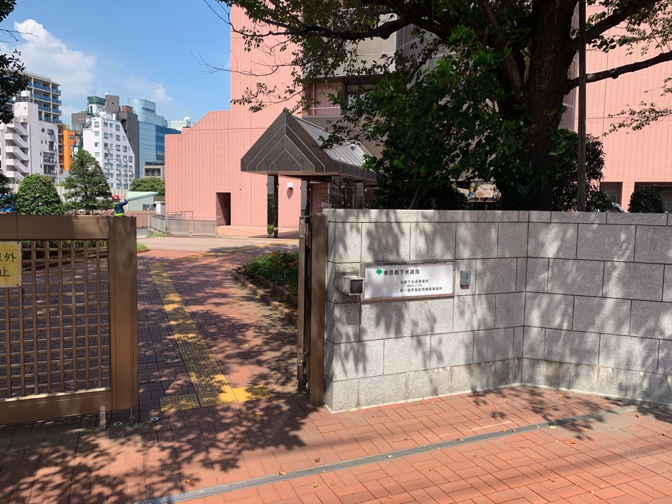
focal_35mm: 26
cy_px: 252
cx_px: 336
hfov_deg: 67.3
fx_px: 505
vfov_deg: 53.1
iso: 25
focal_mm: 4.25
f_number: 1.8
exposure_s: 1/1332
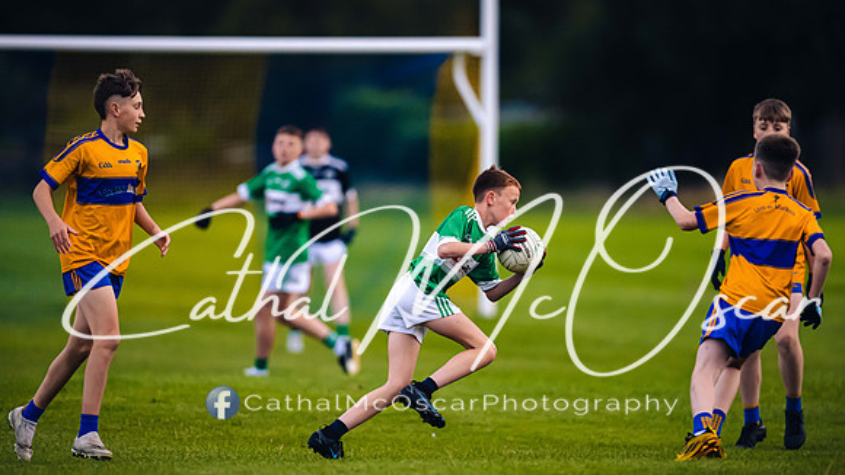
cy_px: 272
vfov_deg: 2.6
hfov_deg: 4.7
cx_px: 423
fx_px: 10395
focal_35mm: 464
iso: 3200
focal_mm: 400
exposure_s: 1/800
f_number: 2.8
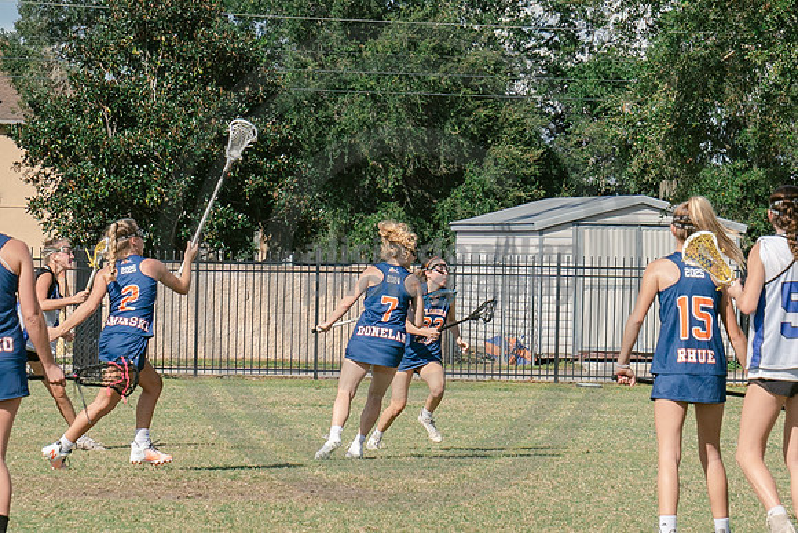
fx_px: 4920
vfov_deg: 6.2
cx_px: 444
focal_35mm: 222
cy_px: 273
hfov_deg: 9.3
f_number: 5.6
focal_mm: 70
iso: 250
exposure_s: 1/1250
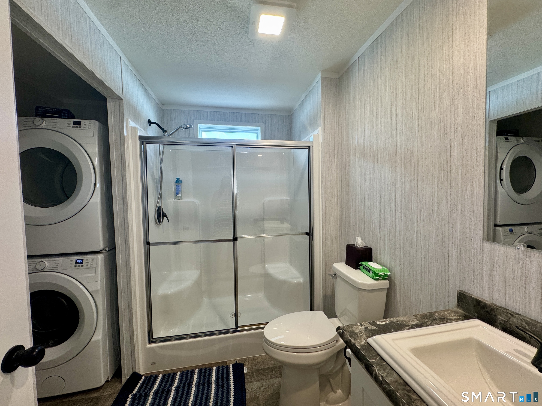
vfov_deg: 85.7
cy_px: 203
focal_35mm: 14
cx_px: 271
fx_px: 219
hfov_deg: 102.1
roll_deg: +0.5
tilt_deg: -3.6
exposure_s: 1/120
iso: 200
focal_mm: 2.22
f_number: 2.2
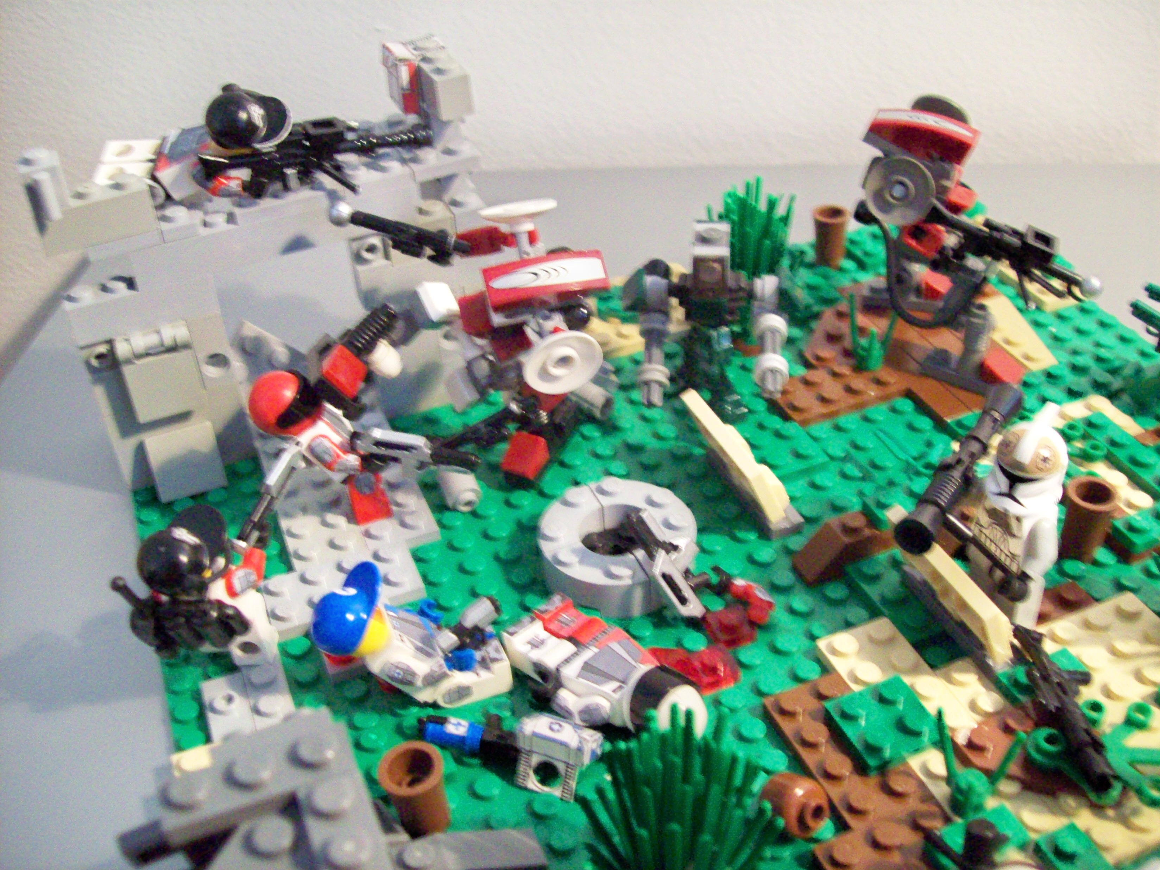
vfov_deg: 39.7
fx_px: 1206
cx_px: 580
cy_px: 435
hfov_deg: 51.4
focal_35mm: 36
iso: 200
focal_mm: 6
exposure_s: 1/8
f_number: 2.7
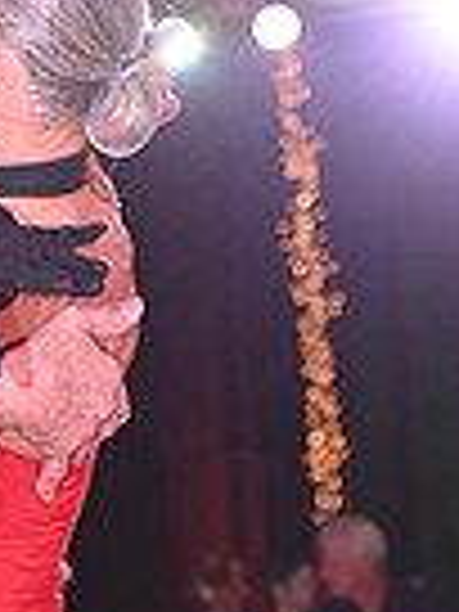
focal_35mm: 327
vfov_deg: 5.9
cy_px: 1120
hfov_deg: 4.5
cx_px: -20
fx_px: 5781
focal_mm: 80
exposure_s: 1/200
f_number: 5.6
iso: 2000
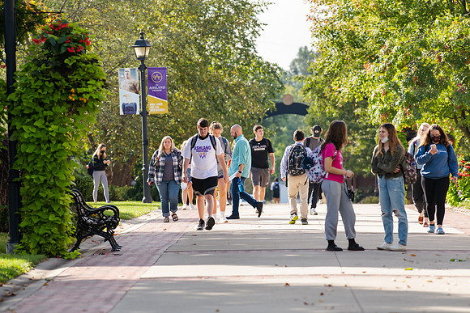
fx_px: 3917
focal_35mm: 300
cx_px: 235
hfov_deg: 6.9
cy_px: 156
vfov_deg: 4.6
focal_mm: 300
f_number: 7.1
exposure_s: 1/400
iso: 400
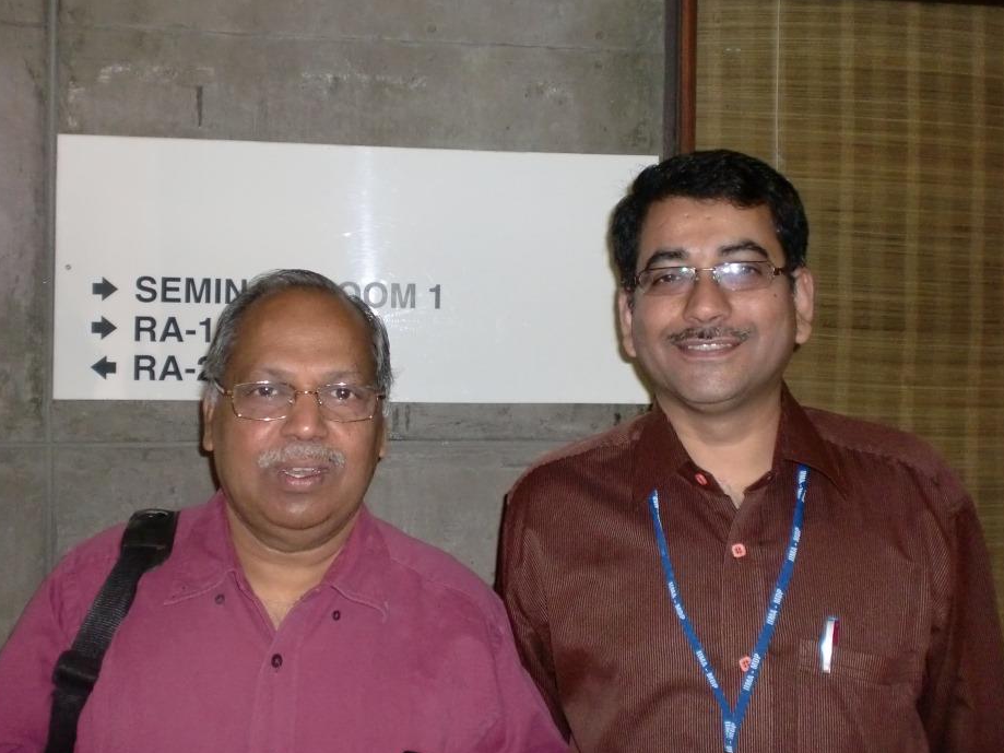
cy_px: 363
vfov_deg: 36.8
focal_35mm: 39
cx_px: 513
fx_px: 1131
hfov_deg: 47.9
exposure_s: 1/40
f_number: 3.1
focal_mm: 6.3
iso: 400
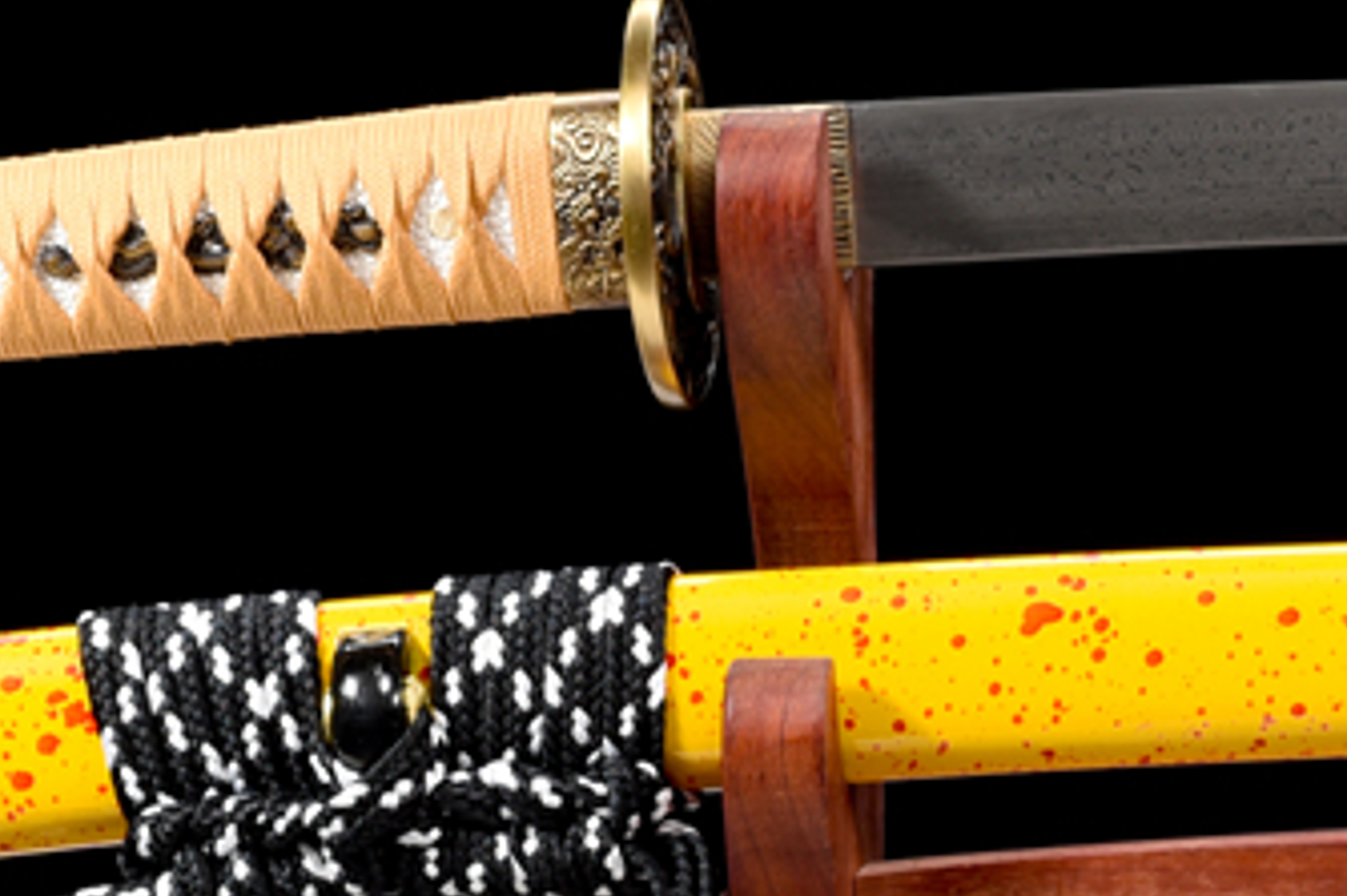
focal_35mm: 269
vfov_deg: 5.1
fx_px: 10060
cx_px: 1930
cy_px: 227
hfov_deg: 7.5
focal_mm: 60
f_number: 9
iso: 100
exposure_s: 1/160
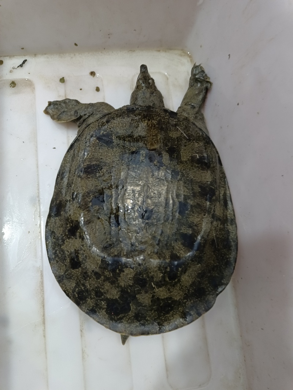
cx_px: 146
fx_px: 260
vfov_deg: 73.9
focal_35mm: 23
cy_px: 195
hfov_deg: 58.9
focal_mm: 5.59
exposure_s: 1/50
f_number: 1.88
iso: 1223
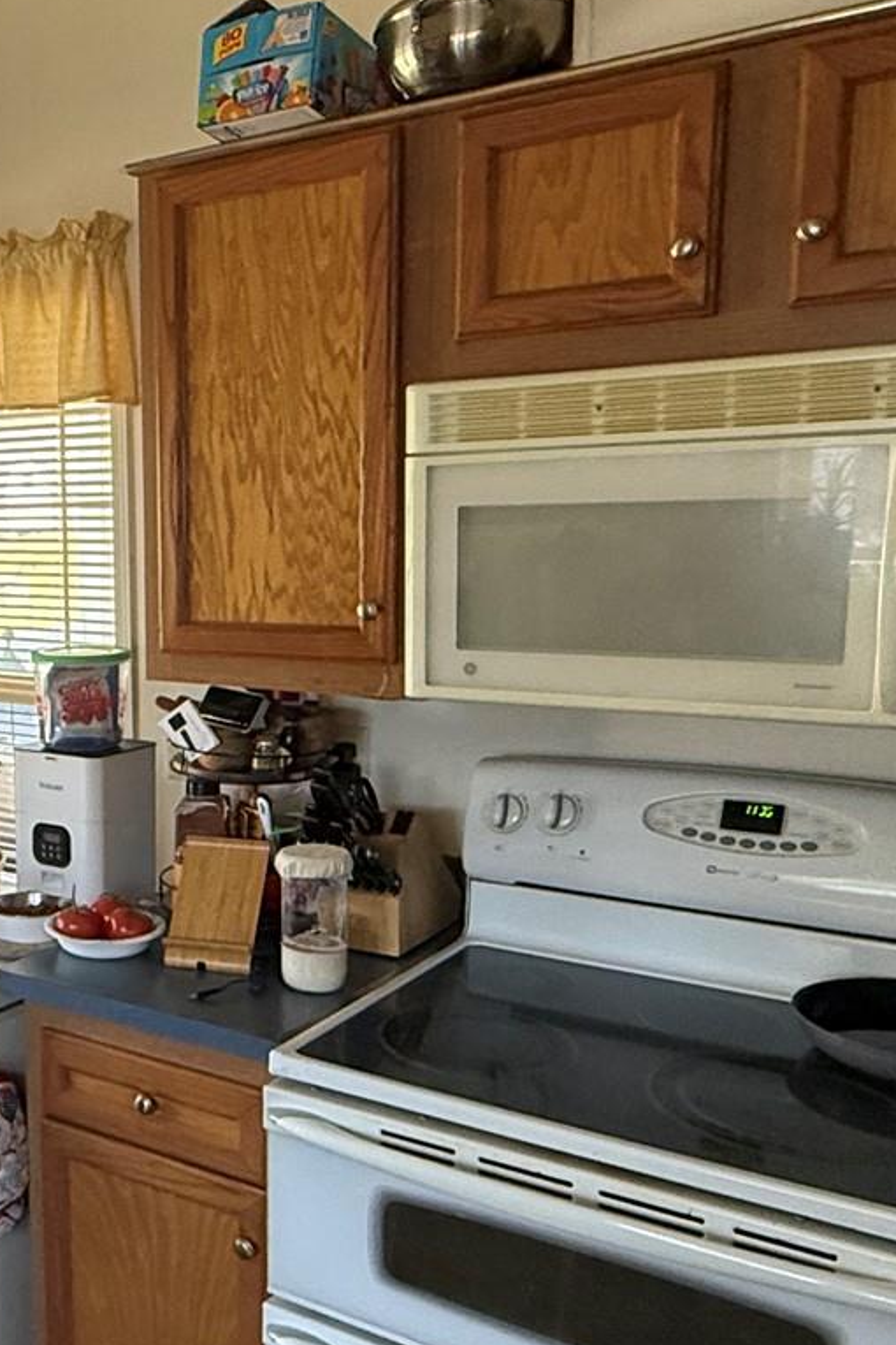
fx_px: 1456
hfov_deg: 31.6
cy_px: 761
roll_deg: +1.7
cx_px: 2
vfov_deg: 49.4
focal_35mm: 39
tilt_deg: -8.5
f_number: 2.2
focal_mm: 2.22
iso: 320
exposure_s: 1/99
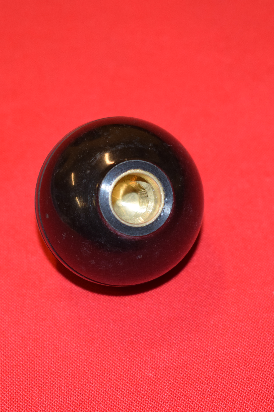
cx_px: 129
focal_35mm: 109
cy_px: 208
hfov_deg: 12.6
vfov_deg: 18.8
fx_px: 1245
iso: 800
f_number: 5.3
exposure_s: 1/100
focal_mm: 48
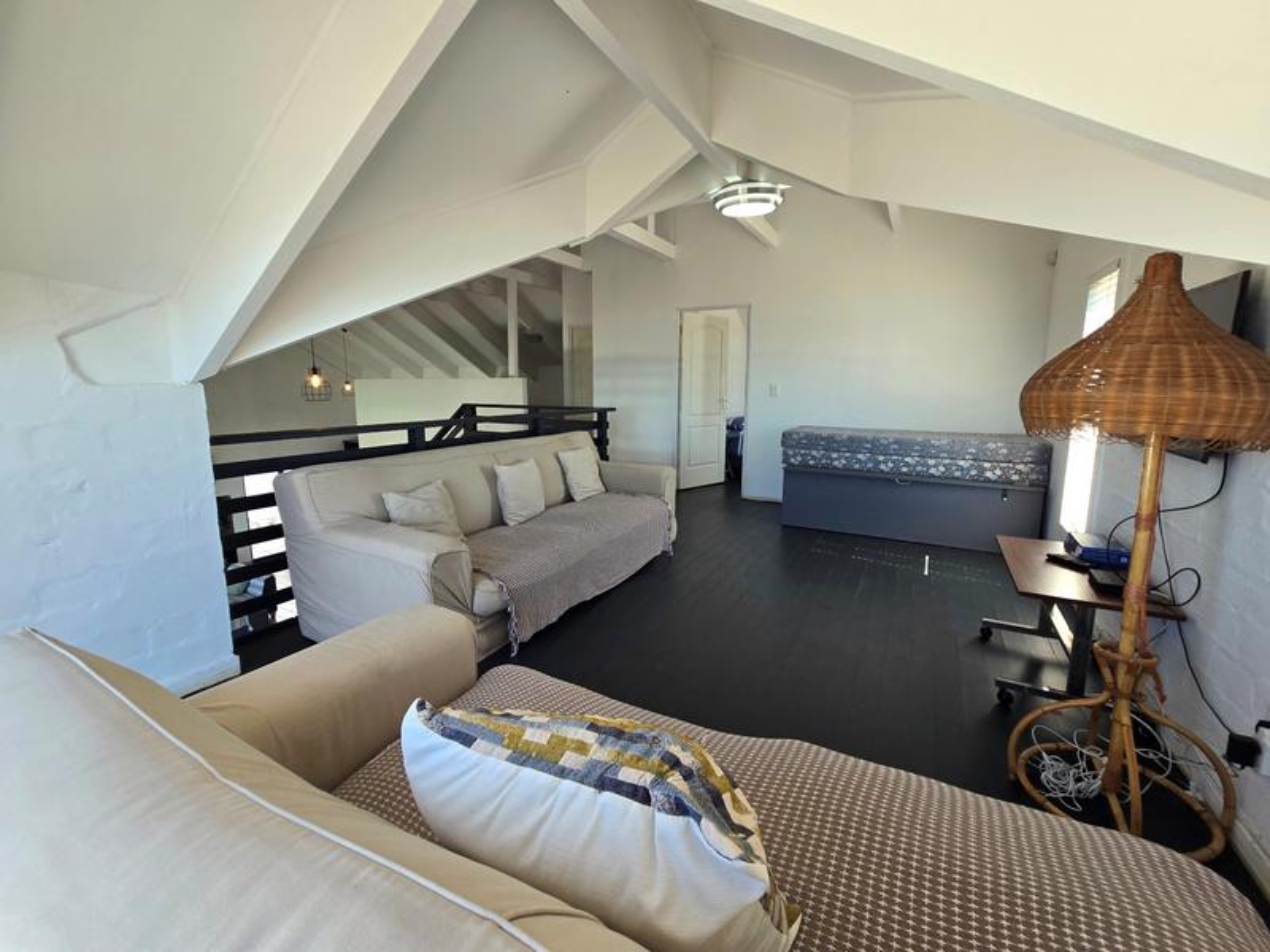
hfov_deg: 106.2
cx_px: 635
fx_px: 477
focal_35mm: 13
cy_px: 476
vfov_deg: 89.9
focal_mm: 2.2
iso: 50
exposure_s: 1/135
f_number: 2.2
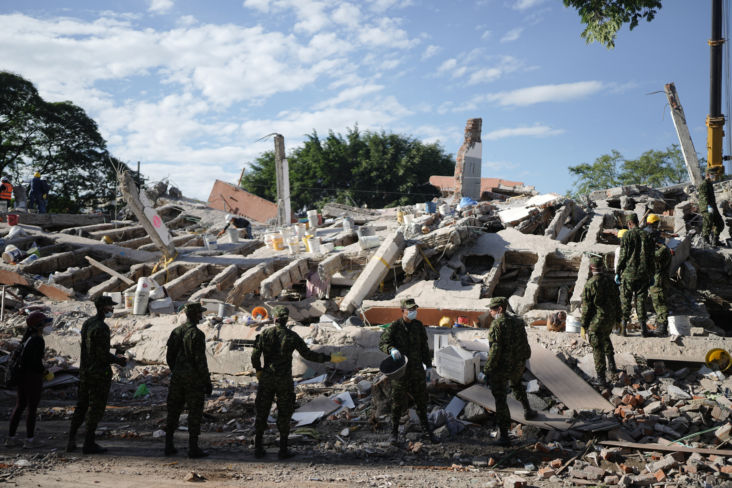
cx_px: 366
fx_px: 712
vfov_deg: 37.9
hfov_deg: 54.4
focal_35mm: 35
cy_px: 244
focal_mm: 35
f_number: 1.4
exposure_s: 1/4000
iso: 100
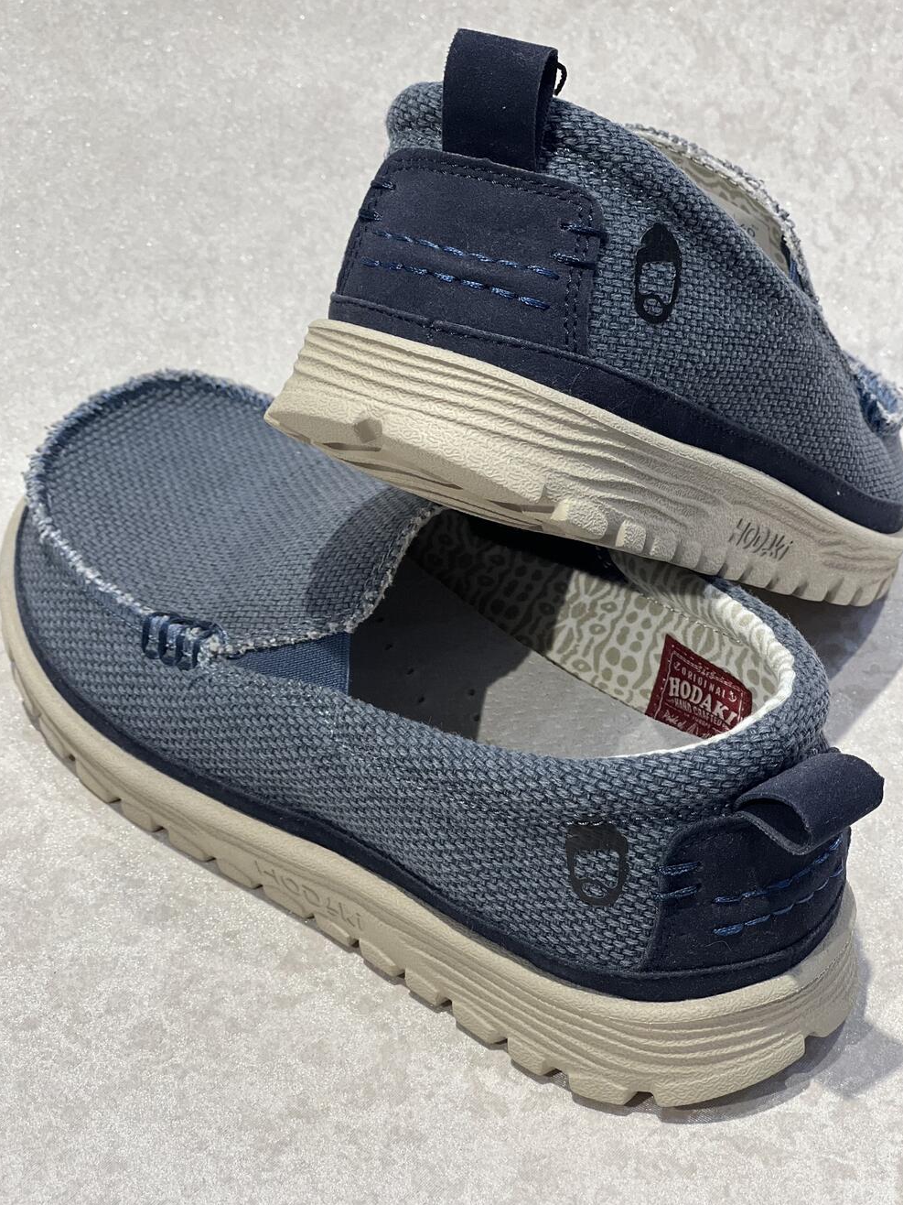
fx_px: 2713
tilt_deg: -34.3
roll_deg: -0.1
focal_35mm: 78
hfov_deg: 18.9
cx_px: 452
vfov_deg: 25.0
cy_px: 608
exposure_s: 1/100
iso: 125
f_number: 2.8
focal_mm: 9
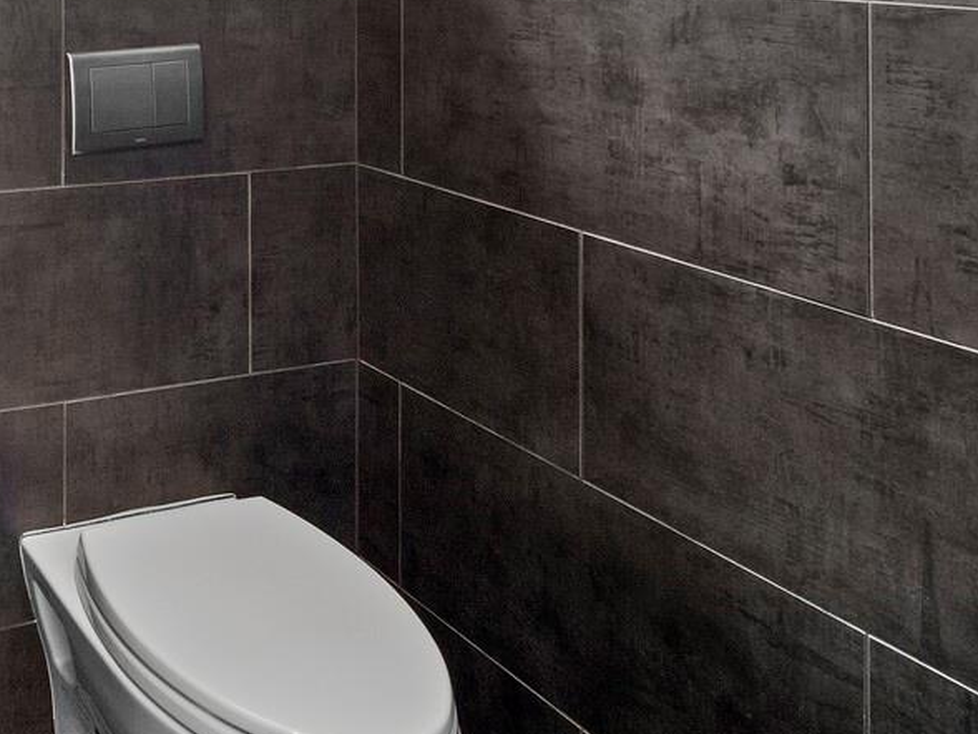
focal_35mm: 38
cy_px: -118
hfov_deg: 39.5
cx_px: -111
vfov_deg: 32.2
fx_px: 1074
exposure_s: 1/4
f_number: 11
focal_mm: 7
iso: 400
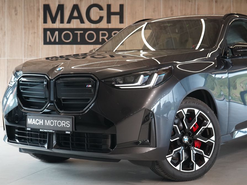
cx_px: 128
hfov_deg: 28.6
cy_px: 92
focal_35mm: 68
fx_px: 485
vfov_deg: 21.6
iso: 5000
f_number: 5.6
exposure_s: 1/160
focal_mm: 62
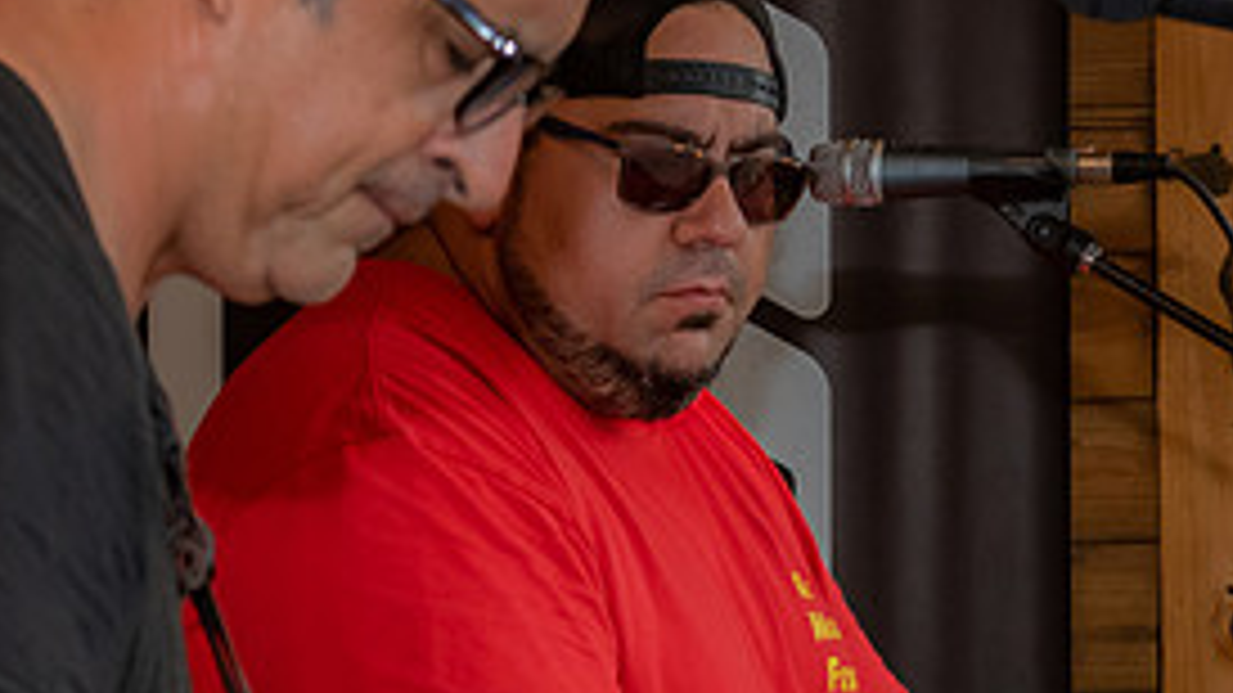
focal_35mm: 206
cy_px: 1052
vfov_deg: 5.8
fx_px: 6734
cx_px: 319
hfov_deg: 10.4
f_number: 5.6
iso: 800
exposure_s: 1/160
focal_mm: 52
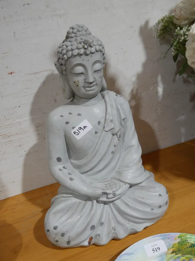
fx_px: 255
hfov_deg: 41.8
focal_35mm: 34
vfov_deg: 54.0
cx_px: 98
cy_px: 130
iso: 320
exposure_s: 1/60
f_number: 4
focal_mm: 17
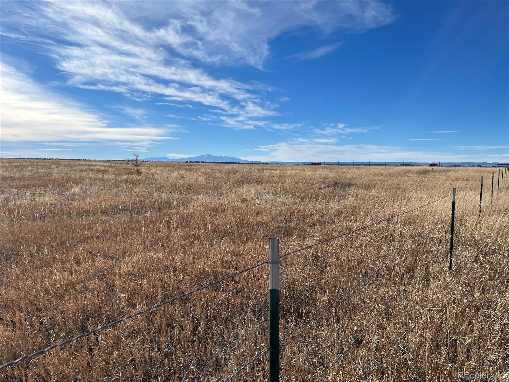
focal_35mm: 26
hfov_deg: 67.3
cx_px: 254
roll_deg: -0.1
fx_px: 382
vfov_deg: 53.1
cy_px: 191
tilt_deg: -4.9
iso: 50
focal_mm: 5.1
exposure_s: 1/6173
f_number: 1.6
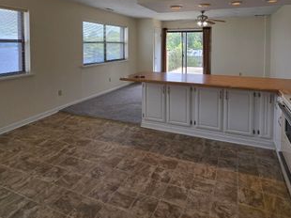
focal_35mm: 21
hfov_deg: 78.8
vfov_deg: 59.0
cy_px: 47
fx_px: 176
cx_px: 159
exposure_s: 1/243
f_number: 2.2
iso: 50
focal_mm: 2.2
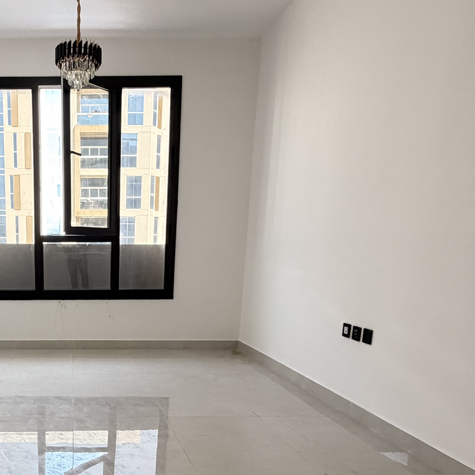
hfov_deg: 45.3
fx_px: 528
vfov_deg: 46.1
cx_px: 76
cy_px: 375
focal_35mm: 34
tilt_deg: -13.3
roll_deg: +0.0
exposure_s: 1/121
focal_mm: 2.22
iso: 200
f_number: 2.2
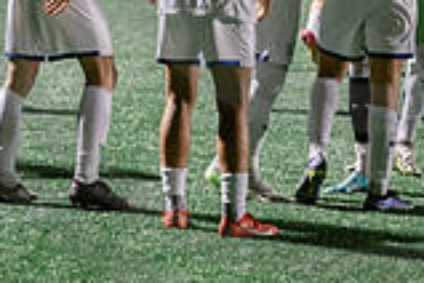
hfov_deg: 8.1
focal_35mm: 255
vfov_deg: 5.3
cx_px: 352
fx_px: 3003
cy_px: -127
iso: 2500
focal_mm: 70
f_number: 3.5
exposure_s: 1/125
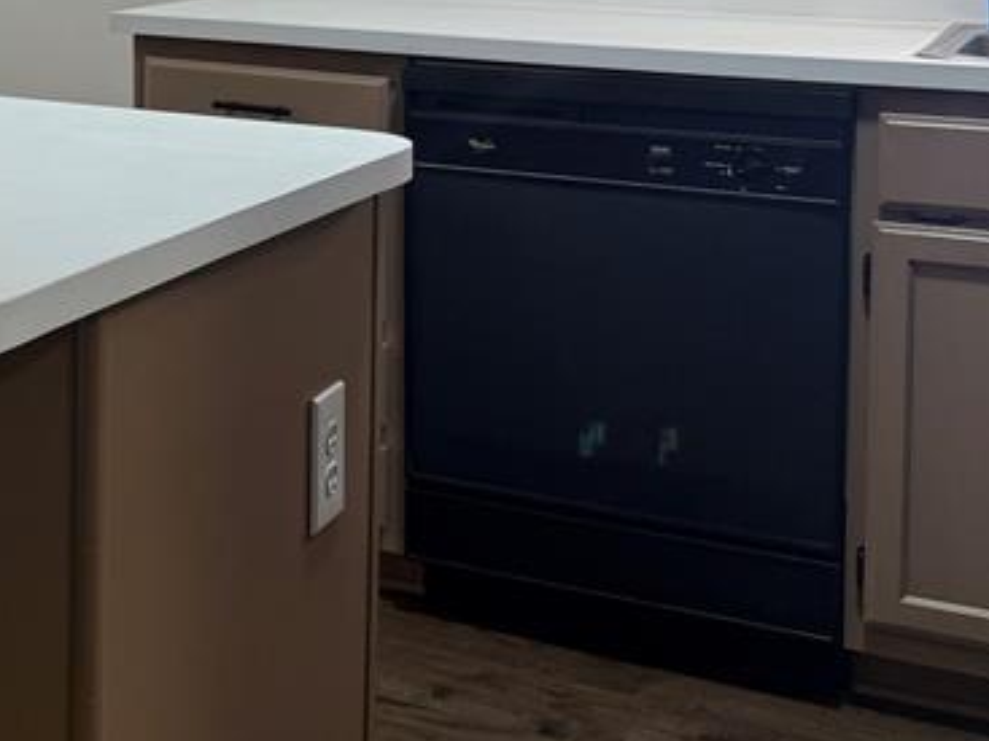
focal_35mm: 67
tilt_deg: -2.8
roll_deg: +0.0
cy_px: -67
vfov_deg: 20.9
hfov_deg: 26.6
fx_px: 1914
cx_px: -113
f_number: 1.78
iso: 125
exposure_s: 1/120
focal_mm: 6.76
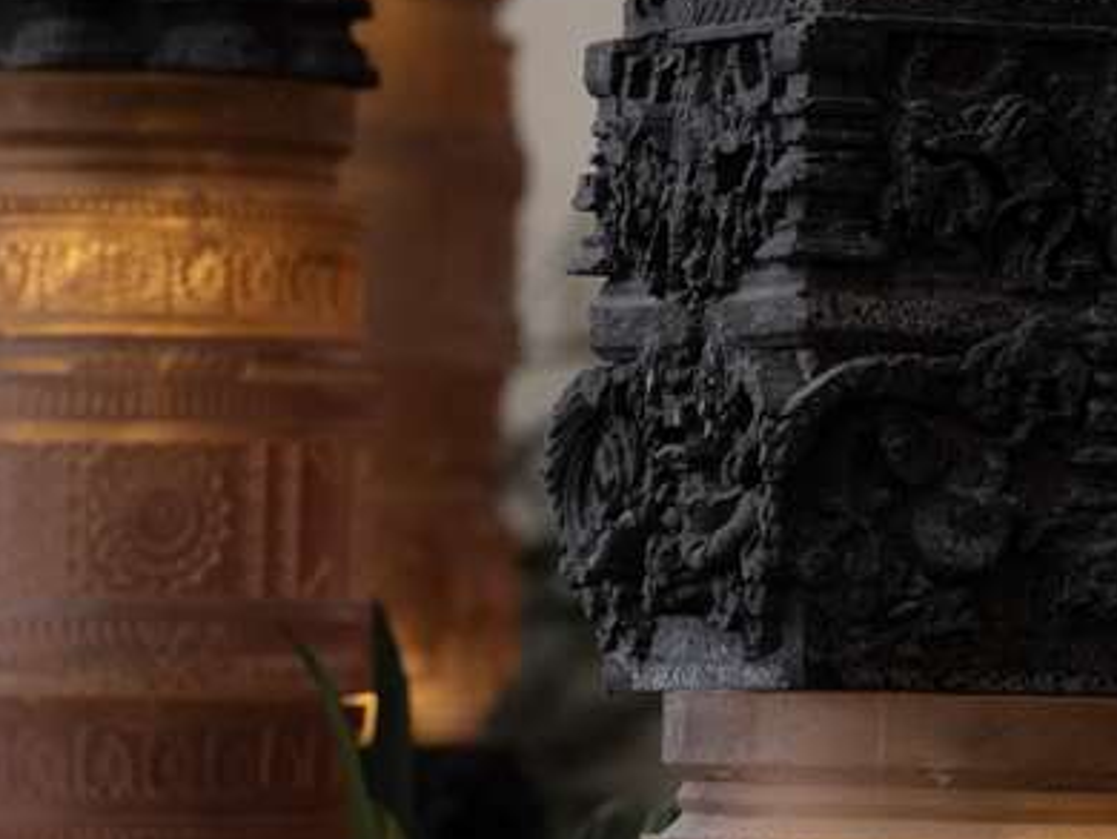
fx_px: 11785
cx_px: 1203
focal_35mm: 365
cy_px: 193
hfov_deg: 5.4
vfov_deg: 4.1
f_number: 8
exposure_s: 1/60
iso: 200
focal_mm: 120
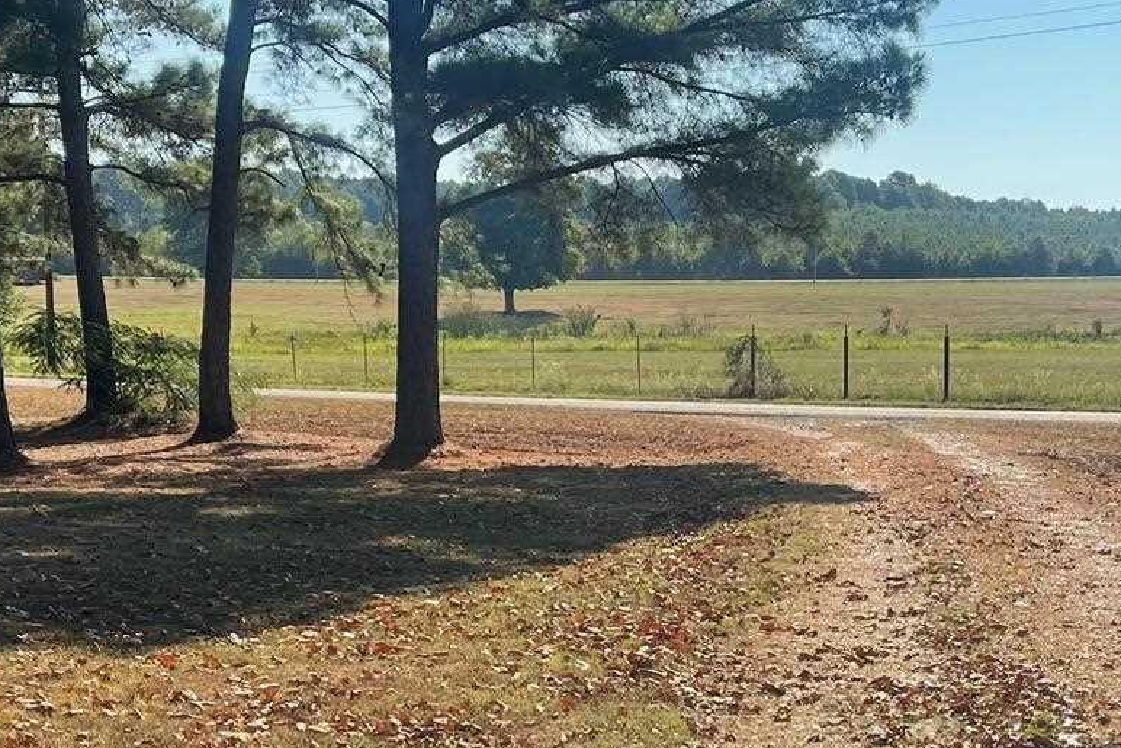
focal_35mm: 69
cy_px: 652
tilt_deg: -12.2
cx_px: 655
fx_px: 2149
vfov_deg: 19.4
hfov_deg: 29.2
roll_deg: +1.4
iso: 32
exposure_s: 1/2857
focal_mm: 5.1
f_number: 1.6
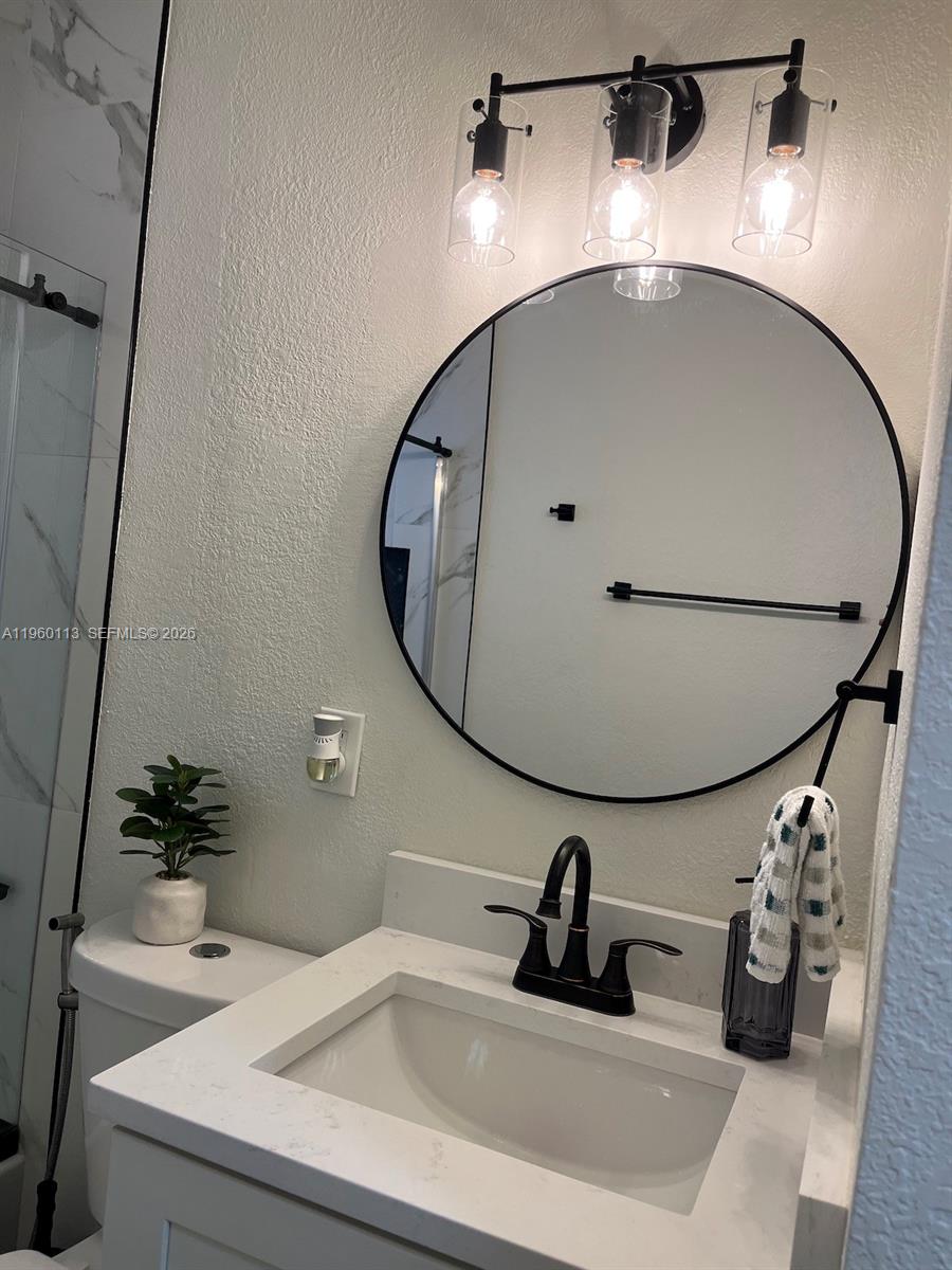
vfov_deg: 67.3
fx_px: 953
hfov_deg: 53.1
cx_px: 476
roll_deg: -5.3
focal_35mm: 26
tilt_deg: -1.5
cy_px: 635
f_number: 1.6
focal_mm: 5.1
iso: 80
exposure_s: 1/120
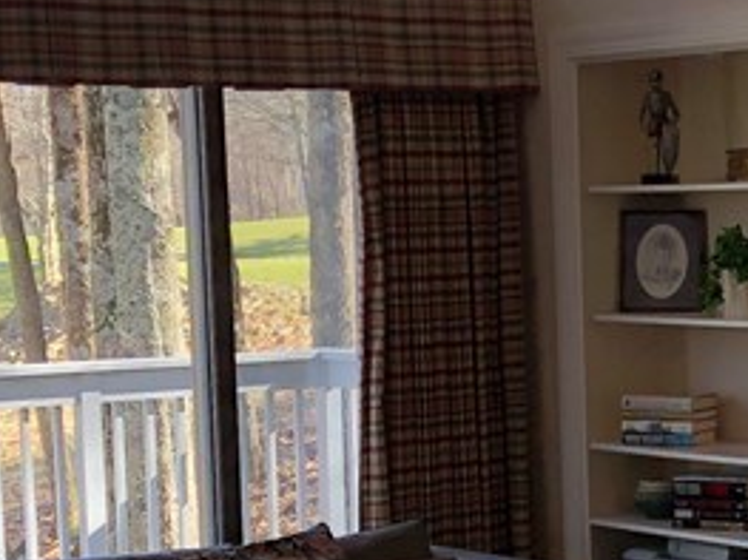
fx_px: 2354
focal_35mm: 109
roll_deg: +1.0
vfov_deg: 13.5
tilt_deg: -5.7
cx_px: 771
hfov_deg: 17.6
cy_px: 455
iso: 25
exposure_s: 1/120
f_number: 1.8
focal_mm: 4
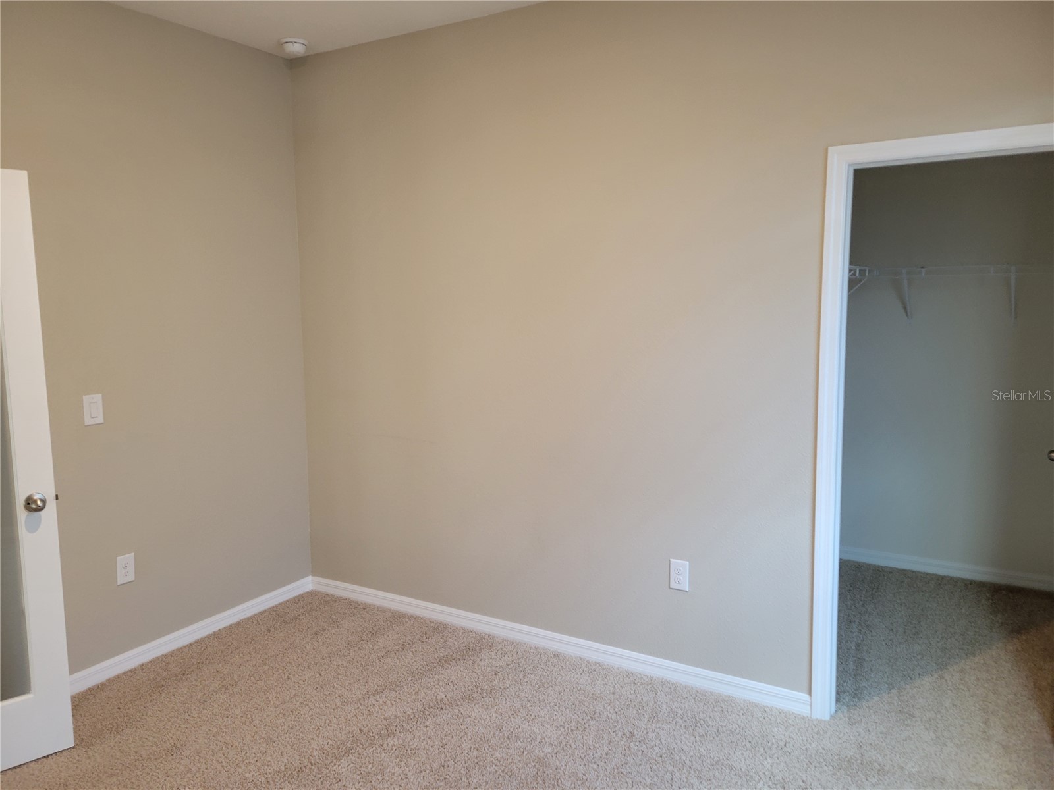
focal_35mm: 26
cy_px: 395
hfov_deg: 67.3
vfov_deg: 53.1
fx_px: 792
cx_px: 527
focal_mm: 5.4
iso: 200
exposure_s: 1/40
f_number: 1.8
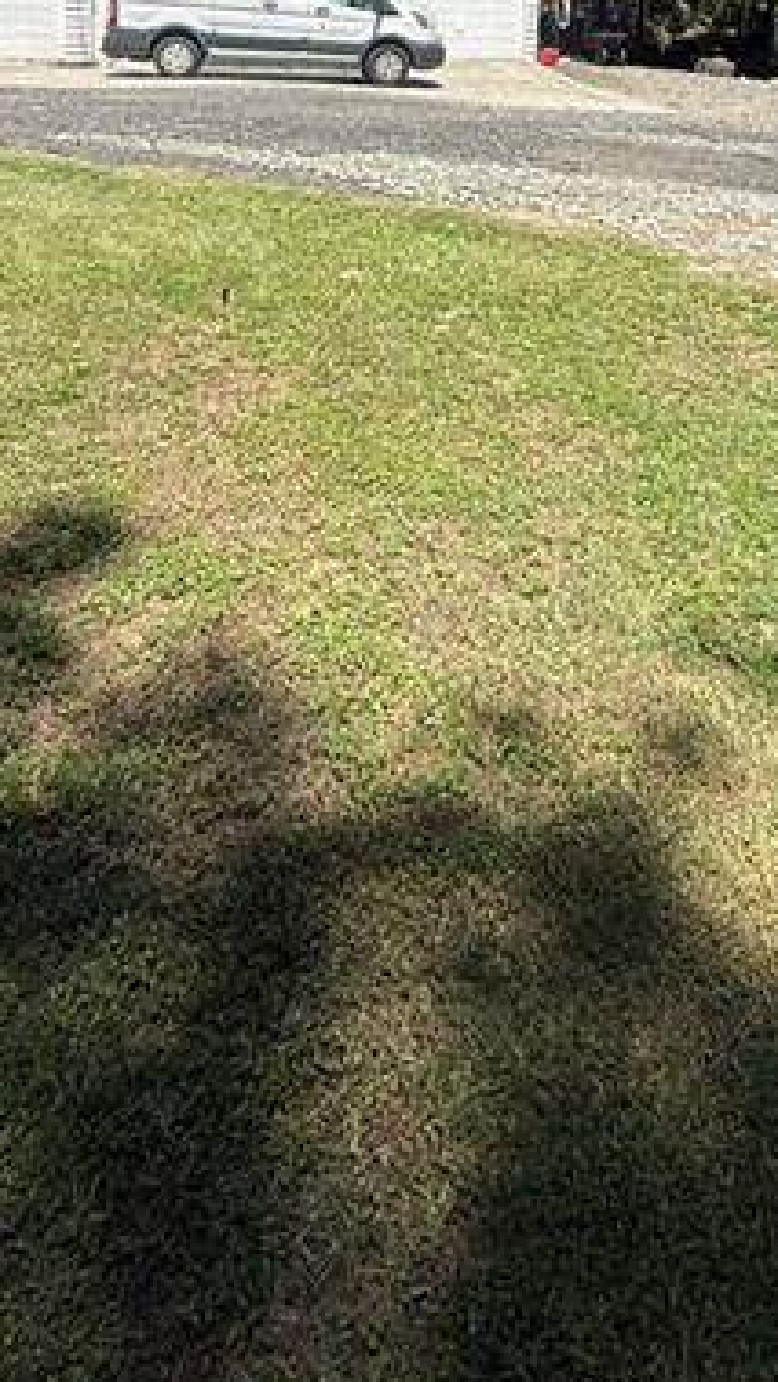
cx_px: 482
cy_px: 88
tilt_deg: -3.6
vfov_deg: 53.1
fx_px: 1135
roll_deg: +1.1
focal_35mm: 31
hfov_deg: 37.6
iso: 50
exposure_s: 1/1745
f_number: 2.2
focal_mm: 2.22
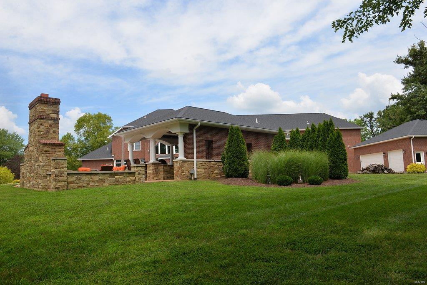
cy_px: 142
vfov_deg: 48.0
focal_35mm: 27
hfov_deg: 67.4
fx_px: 320
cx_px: 214
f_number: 13
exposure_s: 1/640
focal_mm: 27
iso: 800
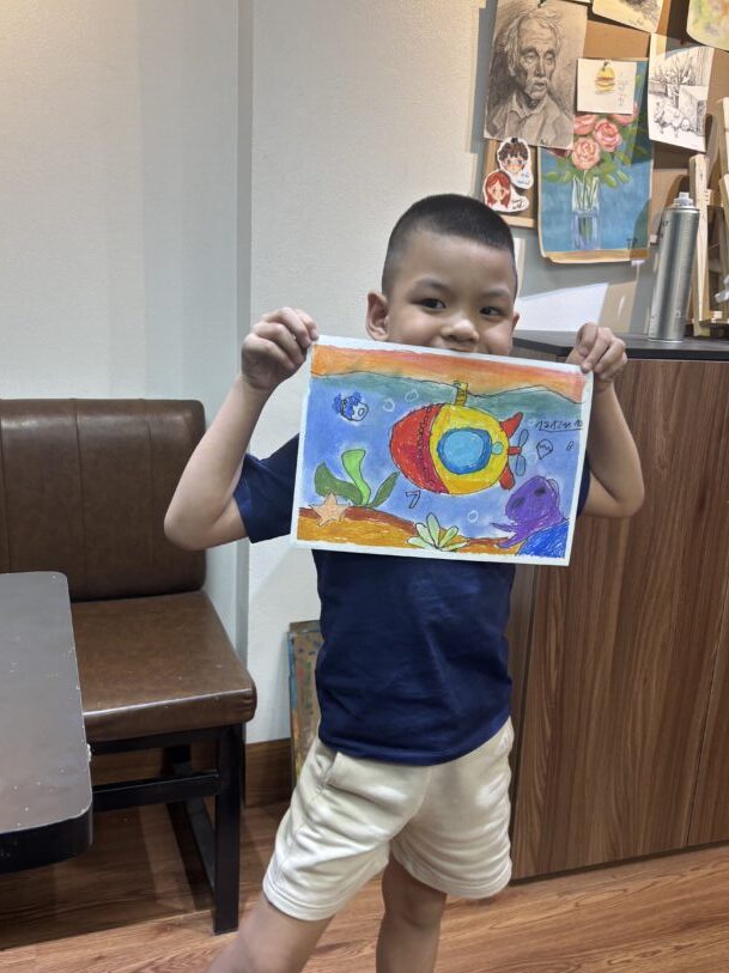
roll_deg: -2.9
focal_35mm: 32
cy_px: 522
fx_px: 899
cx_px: 402
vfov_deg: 56.8
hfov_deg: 44.1
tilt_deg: -13.7
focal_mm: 5.96
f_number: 1.6
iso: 64
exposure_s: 1/100
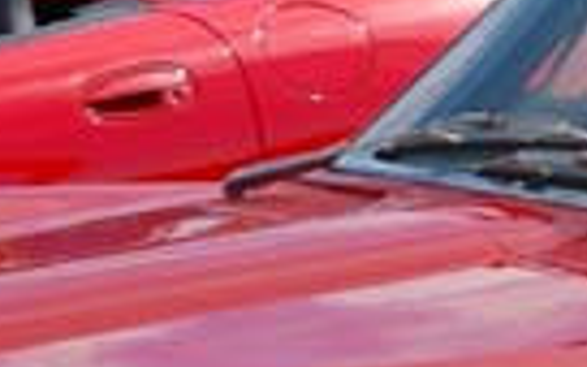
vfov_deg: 3.6
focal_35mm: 369
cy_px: -76
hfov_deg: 5.7
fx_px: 5903
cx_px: -138
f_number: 7.1
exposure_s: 1/200
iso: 100
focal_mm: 32
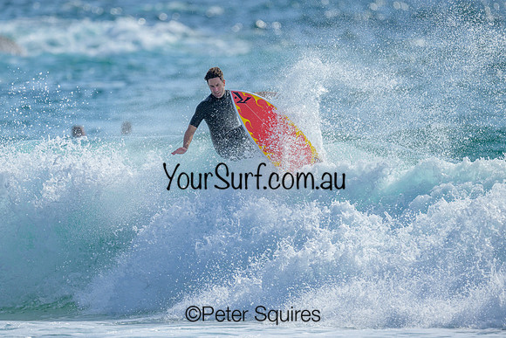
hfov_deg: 2.6
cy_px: 169
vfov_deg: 1.7
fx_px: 11247
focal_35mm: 800
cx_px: 253
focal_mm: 800
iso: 180
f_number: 6.3
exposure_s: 1/2000
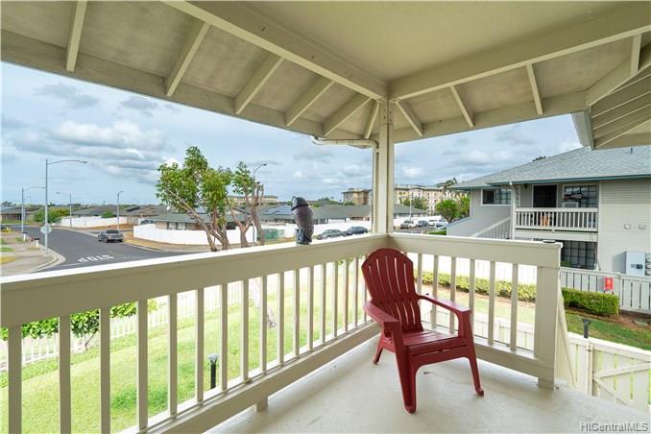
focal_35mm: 16
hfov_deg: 96.7
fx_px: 289
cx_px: 326
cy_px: 217
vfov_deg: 73.7
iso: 200
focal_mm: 16
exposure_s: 1/200
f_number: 8
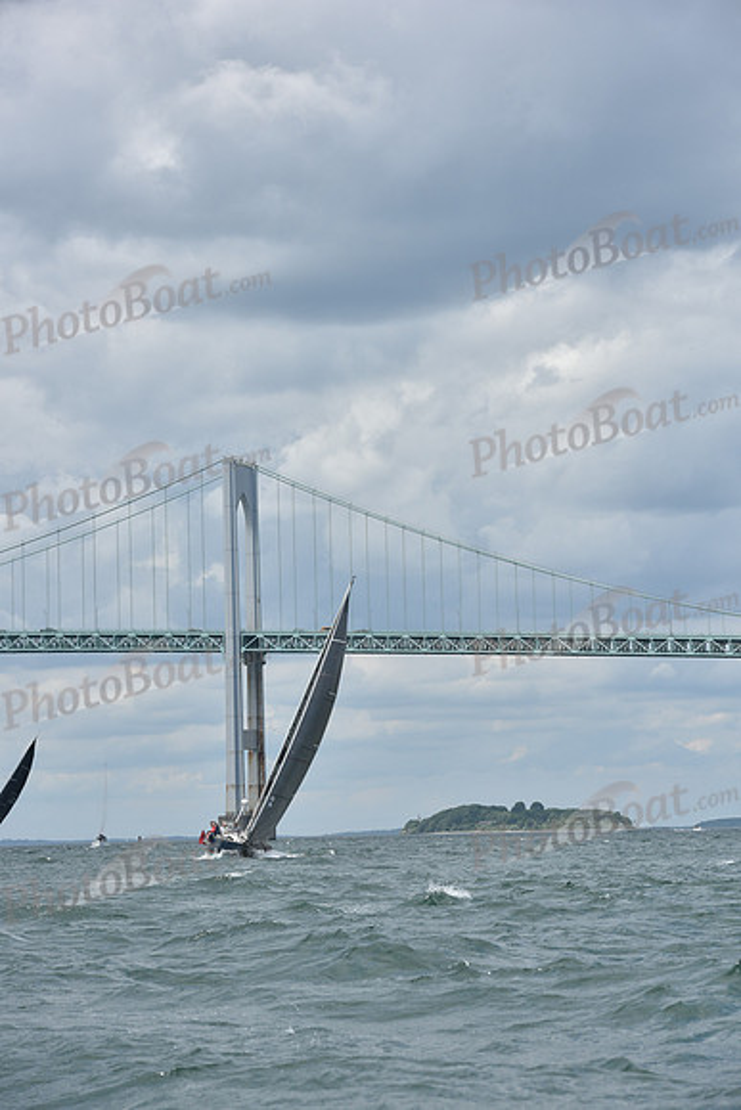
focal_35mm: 120
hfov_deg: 11.4
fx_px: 3703
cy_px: 555
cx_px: 370
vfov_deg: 17.1
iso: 250
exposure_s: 1/1000
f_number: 8
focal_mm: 120
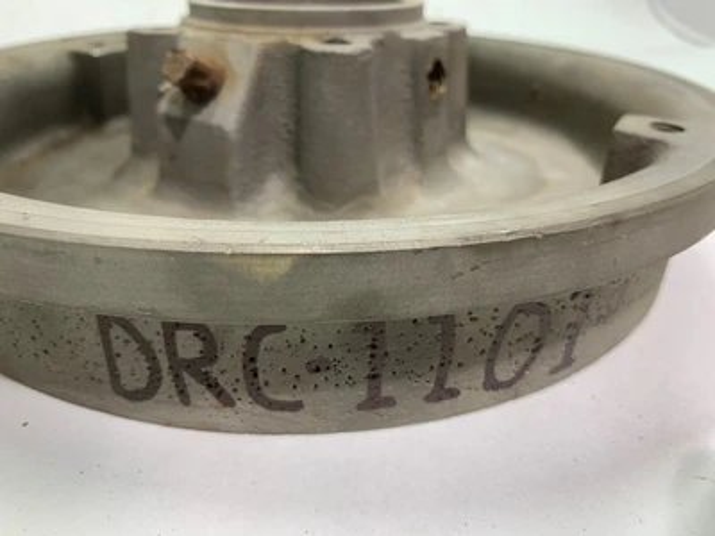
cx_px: 358
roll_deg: -2.0
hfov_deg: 67.3
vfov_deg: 53.1
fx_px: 537
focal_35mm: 26
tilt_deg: -30.5
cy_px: 268
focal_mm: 4.25
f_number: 1.8
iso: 40
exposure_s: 1/120
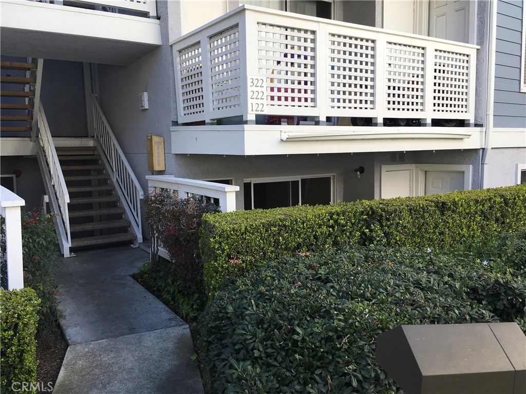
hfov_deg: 61.7
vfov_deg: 48.2
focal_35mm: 29
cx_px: 263
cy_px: 197
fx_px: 441
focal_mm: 4.15
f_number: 2.2
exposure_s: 1/336
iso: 25
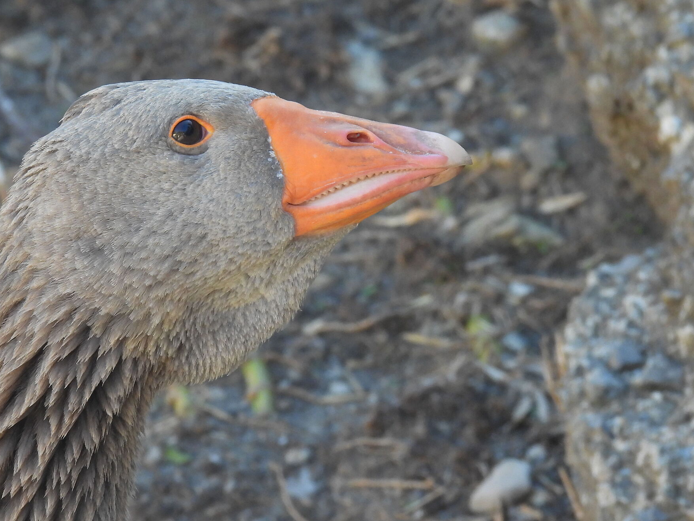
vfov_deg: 2.7
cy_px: 254
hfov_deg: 3.6
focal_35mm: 546
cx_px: 228
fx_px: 10948
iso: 360
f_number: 5
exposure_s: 1/125
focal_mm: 71.4
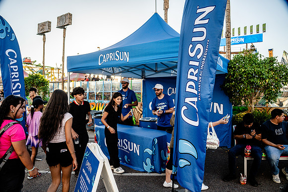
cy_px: 96
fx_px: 192
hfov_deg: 73.7
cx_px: 144
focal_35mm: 24
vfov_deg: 53.2
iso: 400
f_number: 4
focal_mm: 24
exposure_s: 1/640
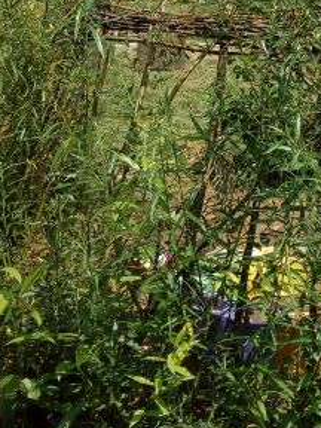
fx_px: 927
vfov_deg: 24.4
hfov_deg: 19.2
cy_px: -31
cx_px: 302
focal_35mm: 75
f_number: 2
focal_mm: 3.5
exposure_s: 1/1712
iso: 120
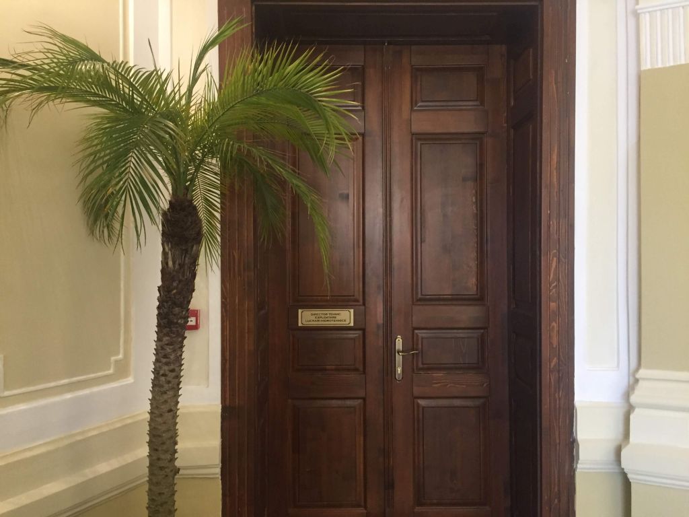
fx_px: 577
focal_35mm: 29
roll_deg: -0.2
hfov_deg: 61.7
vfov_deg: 48.2
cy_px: 258
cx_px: 344
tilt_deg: +0.8
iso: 200
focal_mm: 4.15
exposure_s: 1/33
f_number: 2.2
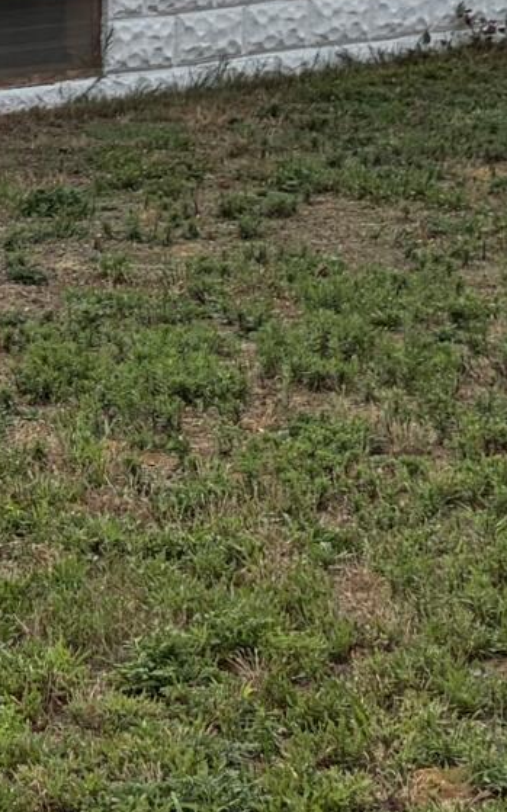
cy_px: -427
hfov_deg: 8.5
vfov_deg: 13.3
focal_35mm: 148
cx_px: -392
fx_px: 3274
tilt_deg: +3.1
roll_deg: +2.7
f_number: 1.6
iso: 50
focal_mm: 5.96
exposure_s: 1/2538
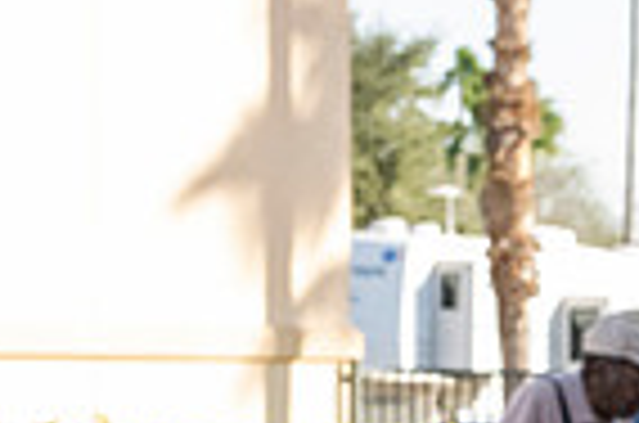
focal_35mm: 254
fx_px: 4498
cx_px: 1017
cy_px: 736
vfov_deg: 5.3
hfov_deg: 7.9
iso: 4000
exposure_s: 1/1250
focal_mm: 62
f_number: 10
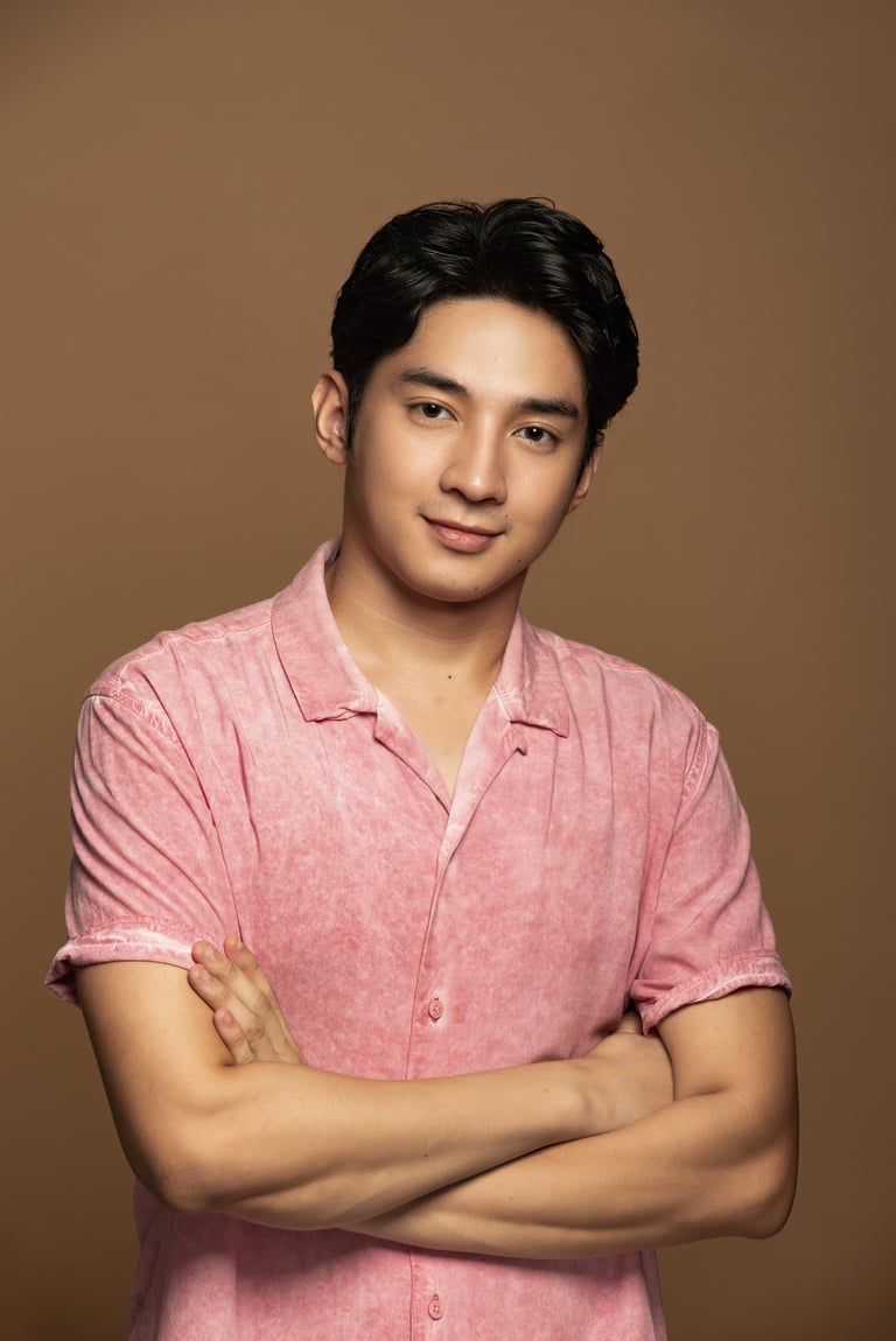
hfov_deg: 10.2
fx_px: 5034
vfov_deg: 15.2
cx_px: 448
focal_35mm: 135
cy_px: 670
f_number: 9
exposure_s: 1/125
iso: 250
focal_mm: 135
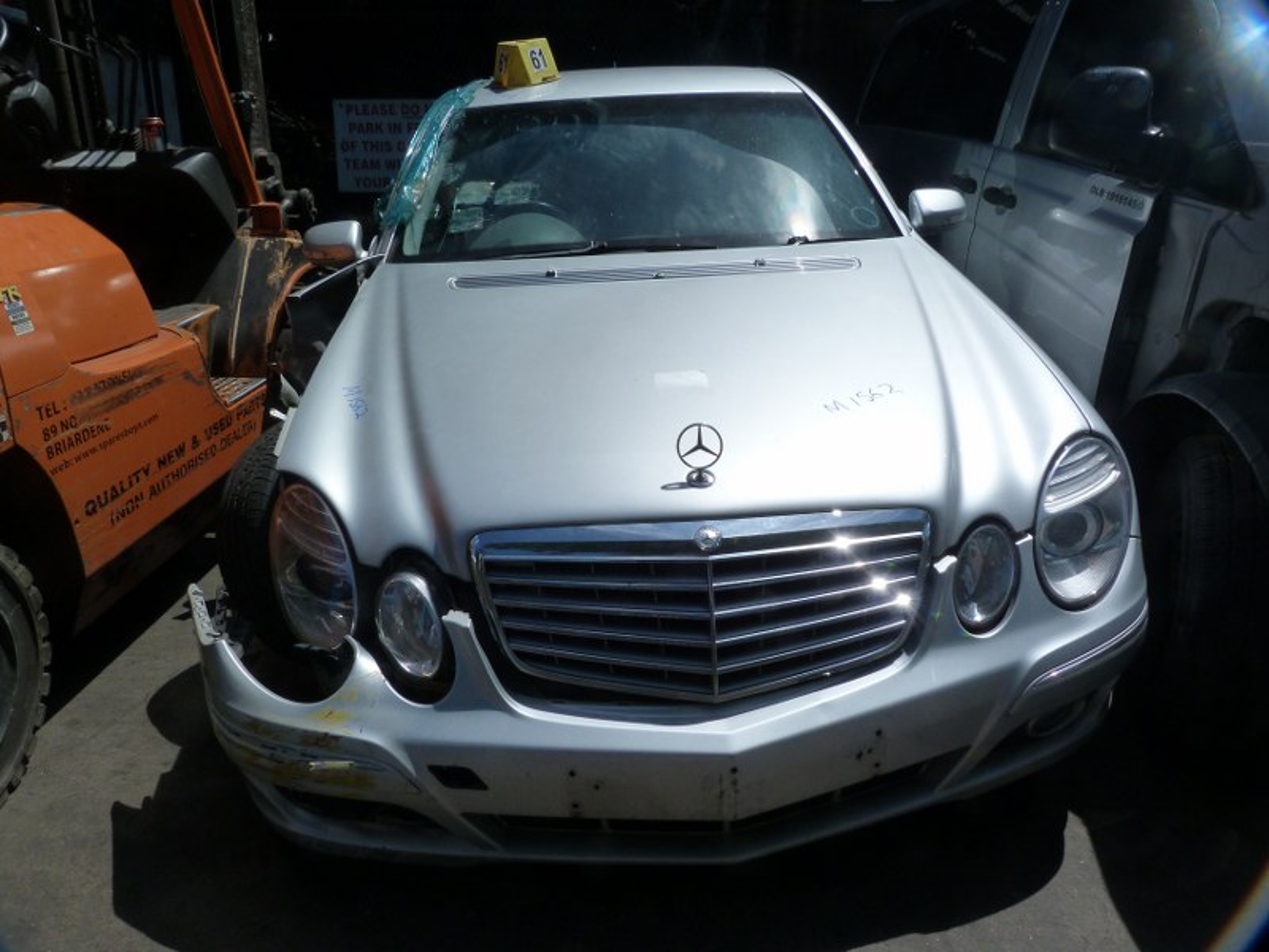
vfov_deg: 54.9
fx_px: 916
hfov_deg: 69.4
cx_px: 634
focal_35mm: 25
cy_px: 476
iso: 125
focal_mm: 4.5
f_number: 5.6
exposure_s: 1/800
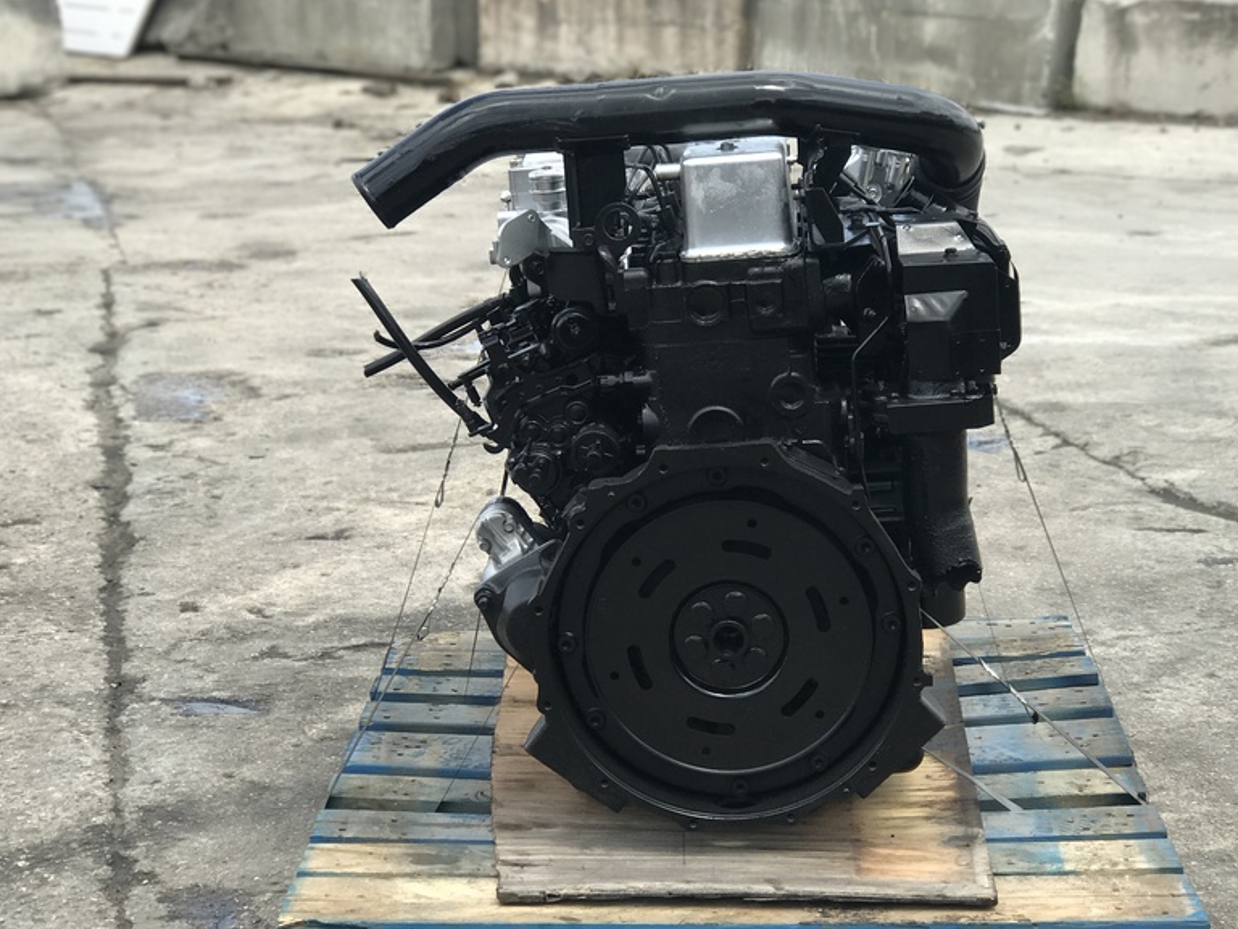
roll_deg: +0.2
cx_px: 709
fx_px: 2718
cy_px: 568
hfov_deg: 25.6
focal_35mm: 76
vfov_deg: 19.4
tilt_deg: -14.7
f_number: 2.8
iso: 20
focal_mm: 6.6
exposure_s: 1/465
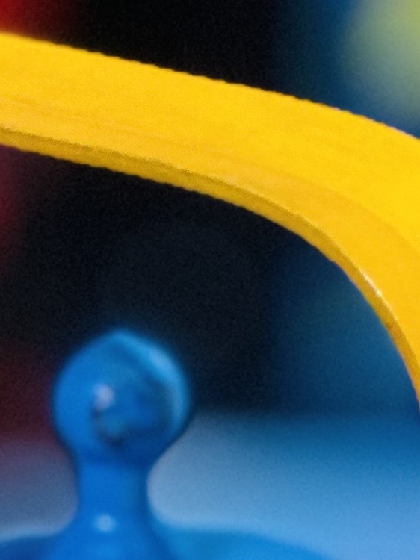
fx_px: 6701
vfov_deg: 4.8
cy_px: 784
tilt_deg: -15.6
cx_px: 34
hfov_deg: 3.6
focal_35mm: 414
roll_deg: -1.9
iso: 400
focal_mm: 9
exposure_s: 1/16
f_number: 2.8
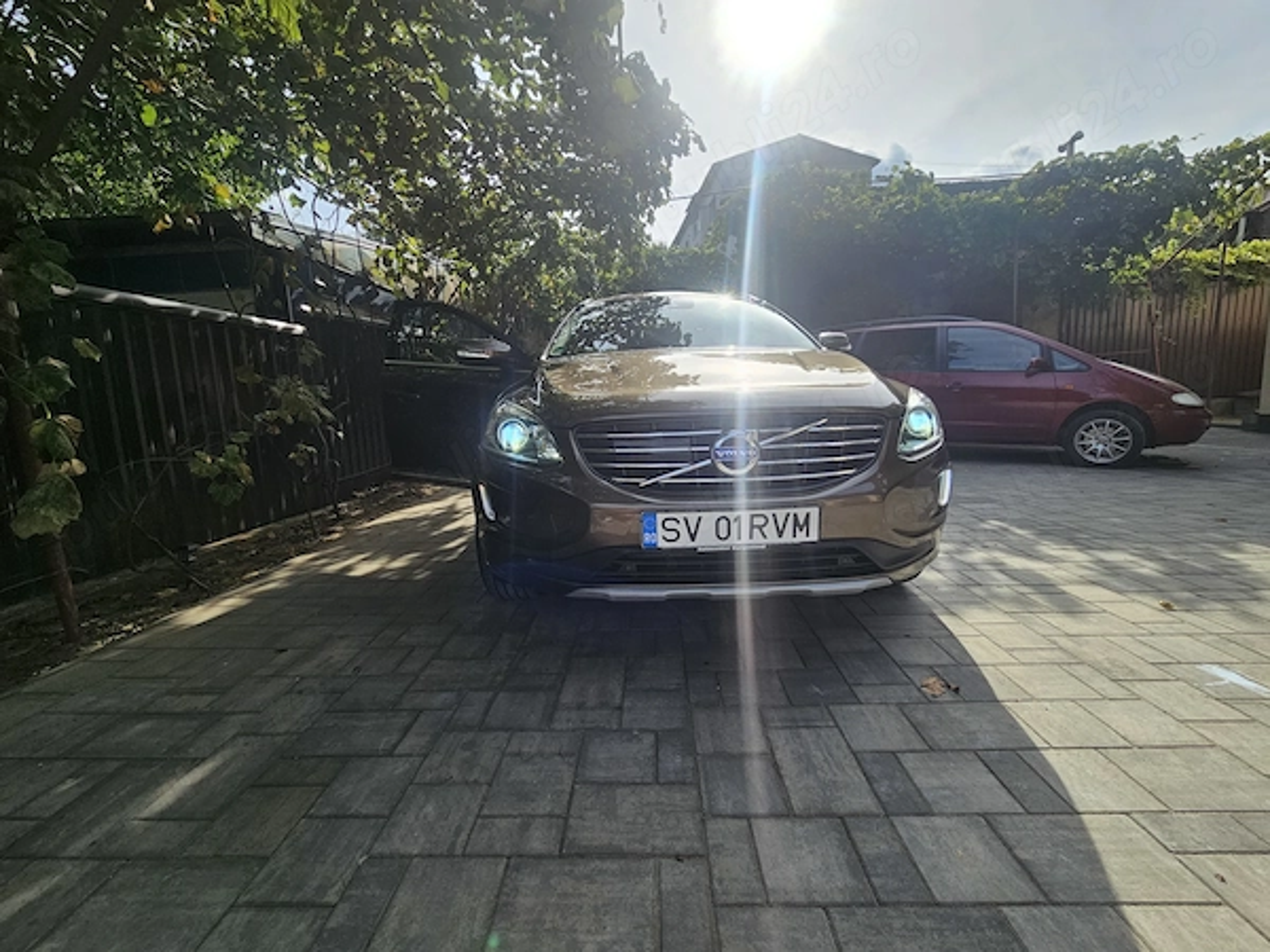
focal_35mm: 13
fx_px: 477
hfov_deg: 106.2
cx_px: 635
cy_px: 476
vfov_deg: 89.9
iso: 50
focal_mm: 2.2
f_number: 2.2
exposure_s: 1/1402
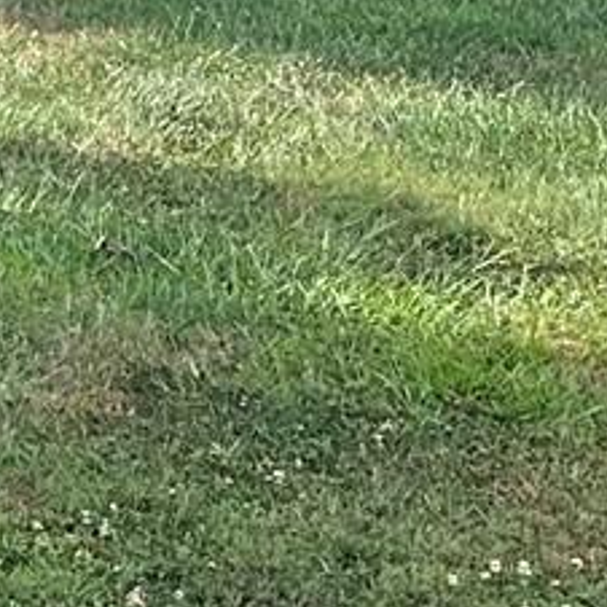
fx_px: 3809
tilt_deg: +3.6
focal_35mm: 192
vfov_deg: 8.5
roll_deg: +0.8
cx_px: -669
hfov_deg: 8.6
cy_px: -693
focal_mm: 6.86
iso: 80
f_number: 1.78
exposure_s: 1/1227
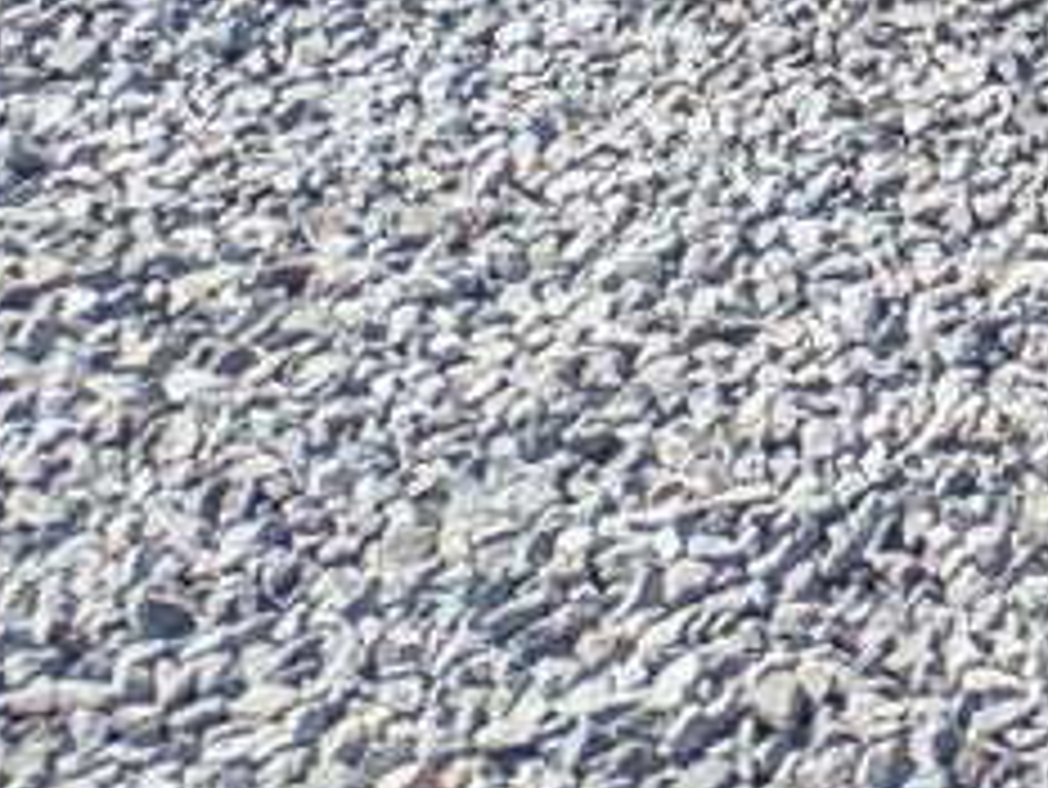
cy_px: -1270
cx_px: 2305
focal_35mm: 137
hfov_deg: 12.2
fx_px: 4150
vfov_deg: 9.4
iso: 47
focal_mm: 5.43
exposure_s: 1/1393
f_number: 1.89
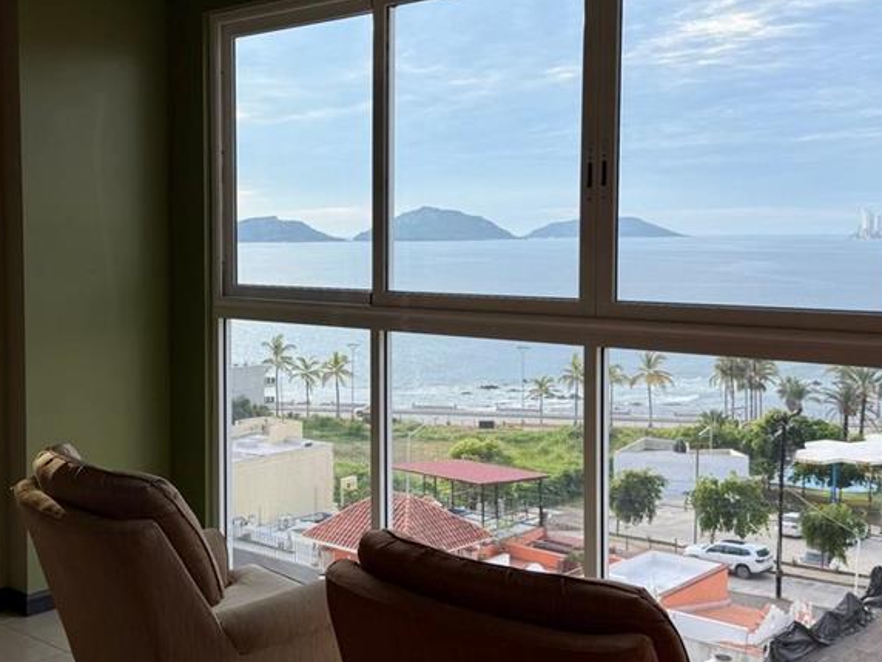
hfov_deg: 43.1
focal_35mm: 43
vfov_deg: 33.6
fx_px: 1096
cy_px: 290
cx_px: 276
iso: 80
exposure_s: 1/497
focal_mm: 6.76
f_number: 1.78
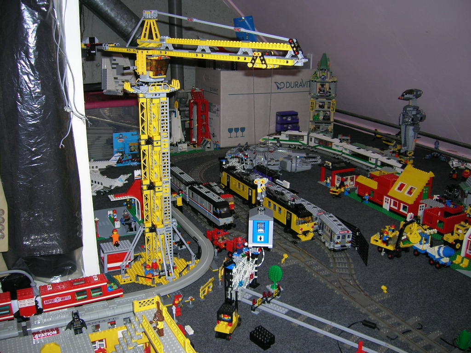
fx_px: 463
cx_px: 236
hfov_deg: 54.0
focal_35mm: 34
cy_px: 176
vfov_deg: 41.8
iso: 50
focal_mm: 5.7
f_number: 2.9
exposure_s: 1/60.1
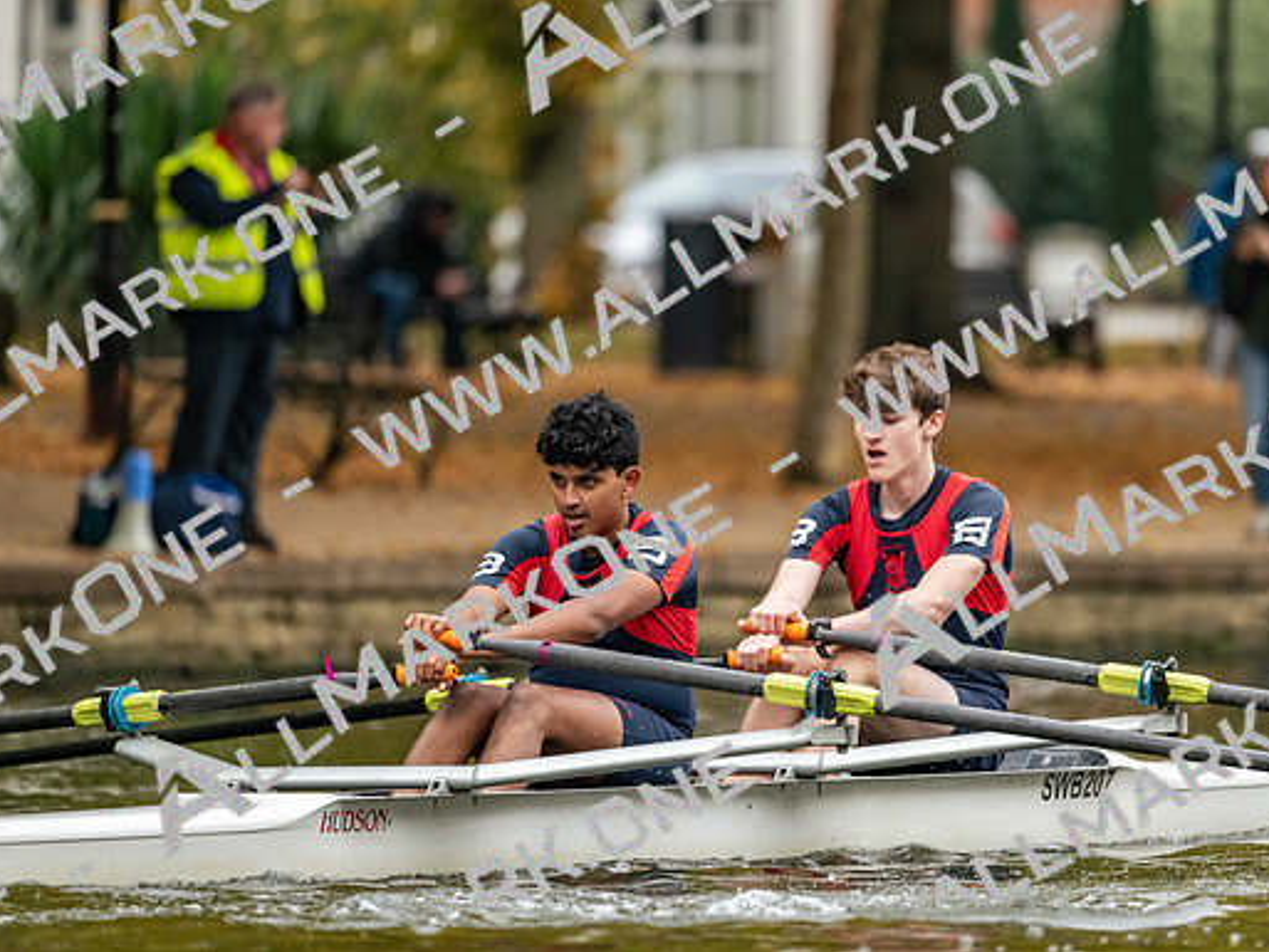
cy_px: 476
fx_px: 15951
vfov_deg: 3.4
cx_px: 658
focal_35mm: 435
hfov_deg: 4.6
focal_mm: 400
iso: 2500
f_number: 4.5
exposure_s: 1/2500
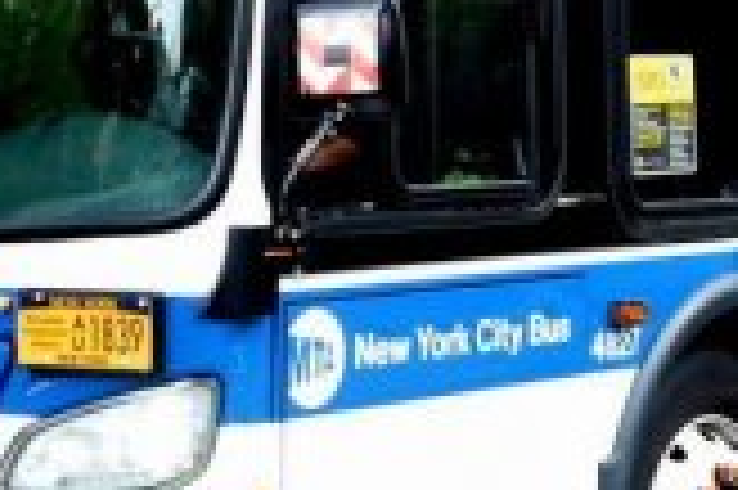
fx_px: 2027
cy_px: 65
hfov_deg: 20.6
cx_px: 446
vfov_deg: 13.7
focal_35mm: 99
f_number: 7.1
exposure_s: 1/200
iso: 1600
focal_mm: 18
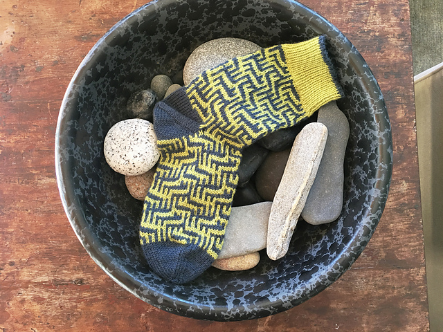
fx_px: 371
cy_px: 166
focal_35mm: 29
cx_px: 222
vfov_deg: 48.2
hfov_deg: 61.7
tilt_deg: -86.4
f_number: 2.2
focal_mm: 4.15
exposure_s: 1/15
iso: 32
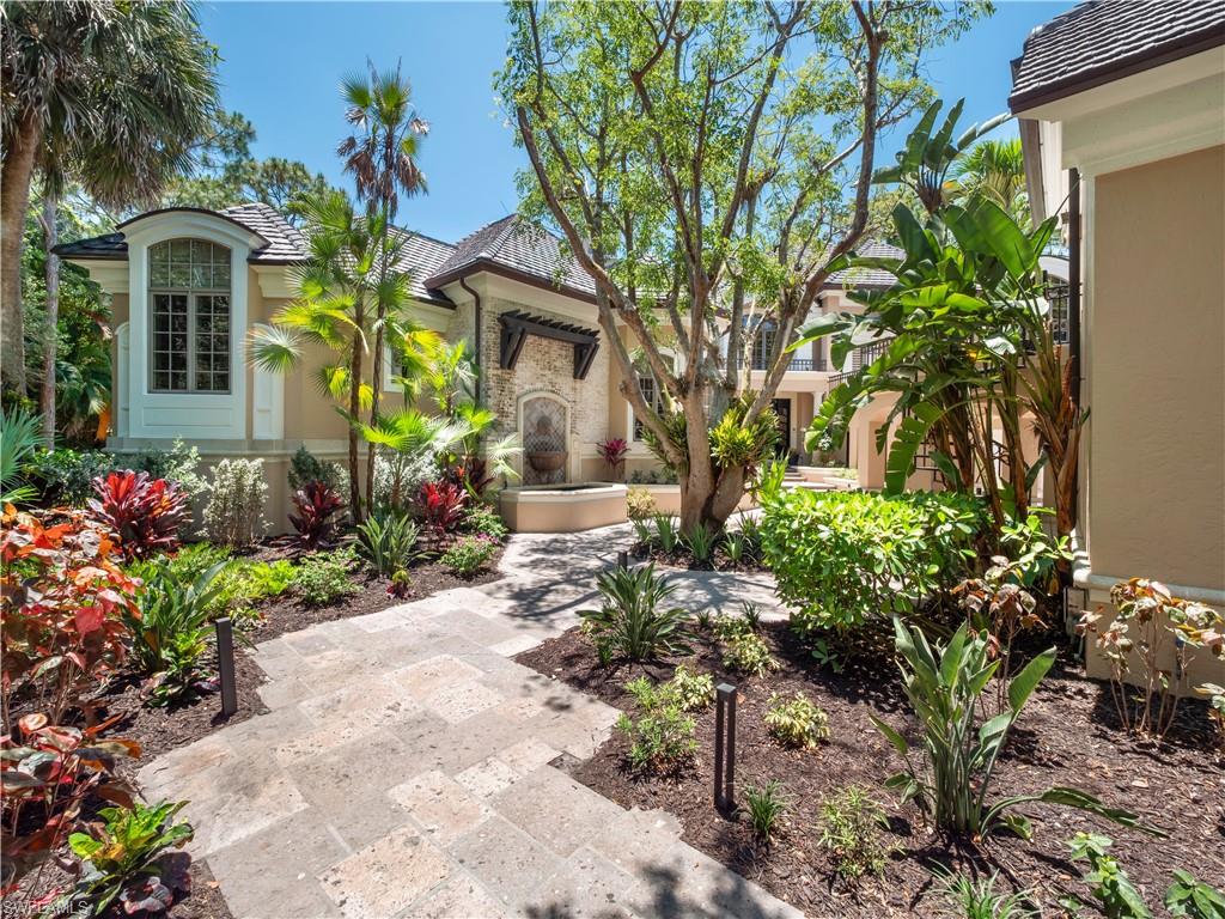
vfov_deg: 85.7
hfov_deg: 102.1
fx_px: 495
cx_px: 612
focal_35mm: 14
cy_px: 460
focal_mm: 7
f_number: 7.1
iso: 200
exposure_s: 1/160
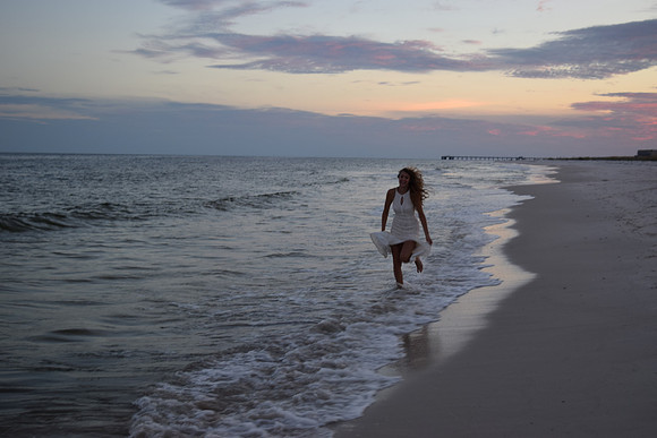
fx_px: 931
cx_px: 328
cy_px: 219
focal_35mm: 51
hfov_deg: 38.9
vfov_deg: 26.5
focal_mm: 34
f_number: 4.5
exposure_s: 1/60
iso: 400
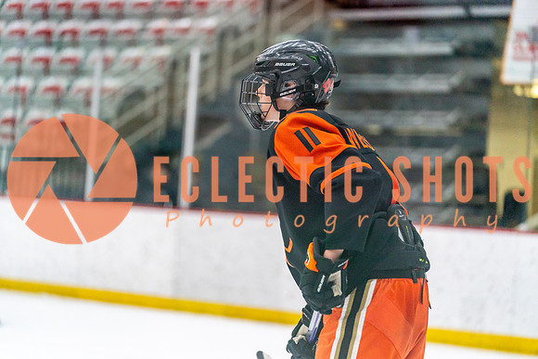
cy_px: 180
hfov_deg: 15.9
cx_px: 269
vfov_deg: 10.6
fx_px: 1928
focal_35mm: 129
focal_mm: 129
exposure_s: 1/1250
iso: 3200
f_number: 2.8
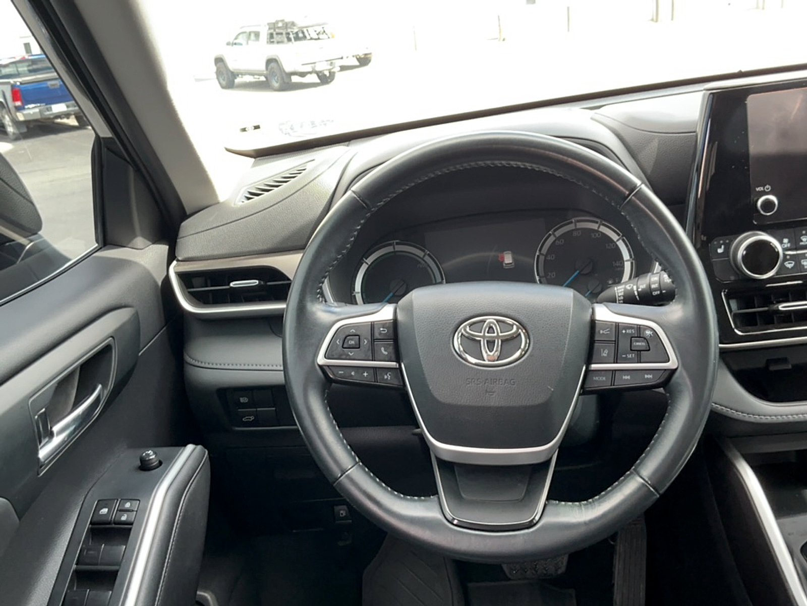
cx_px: 404
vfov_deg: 46.8
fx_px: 699
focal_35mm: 30
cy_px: 303
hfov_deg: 60.0
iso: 32
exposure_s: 1/60
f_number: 1.8
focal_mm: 3
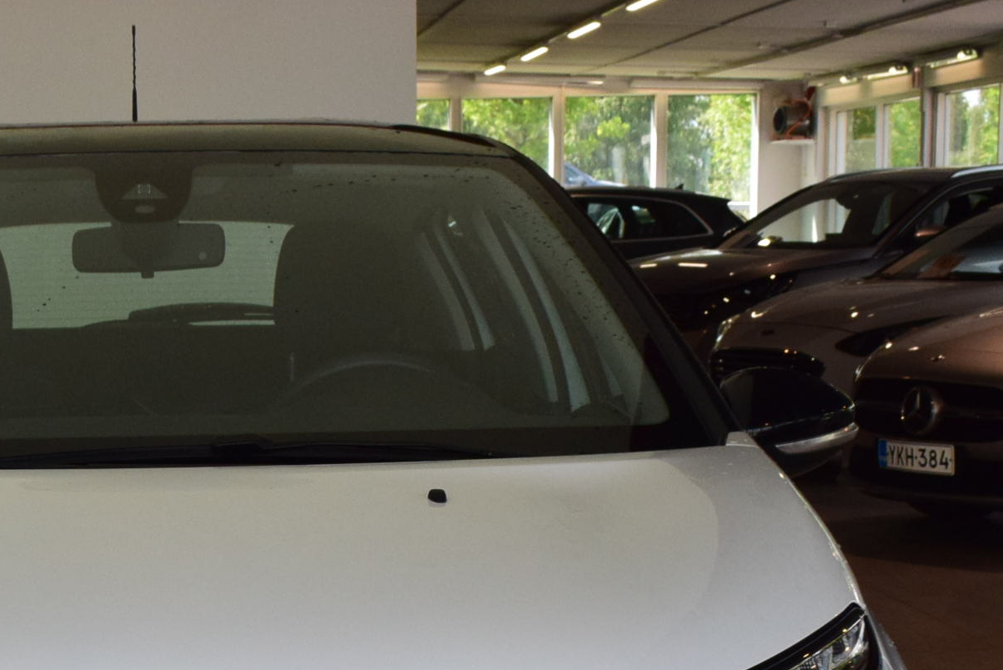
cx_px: 118
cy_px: 758
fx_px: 2704
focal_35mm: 97
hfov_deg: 20.6
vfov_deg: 13.8
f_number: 11
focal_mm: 26
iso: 1600
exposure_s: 1/500
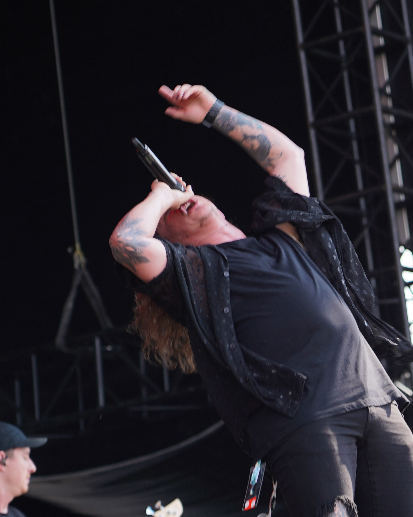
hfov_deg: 6.6
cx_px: 397
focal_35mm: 235
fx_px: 3590
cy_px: 280
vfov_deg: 8.2
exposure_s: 1/200
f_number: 4
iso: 100
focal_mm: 105
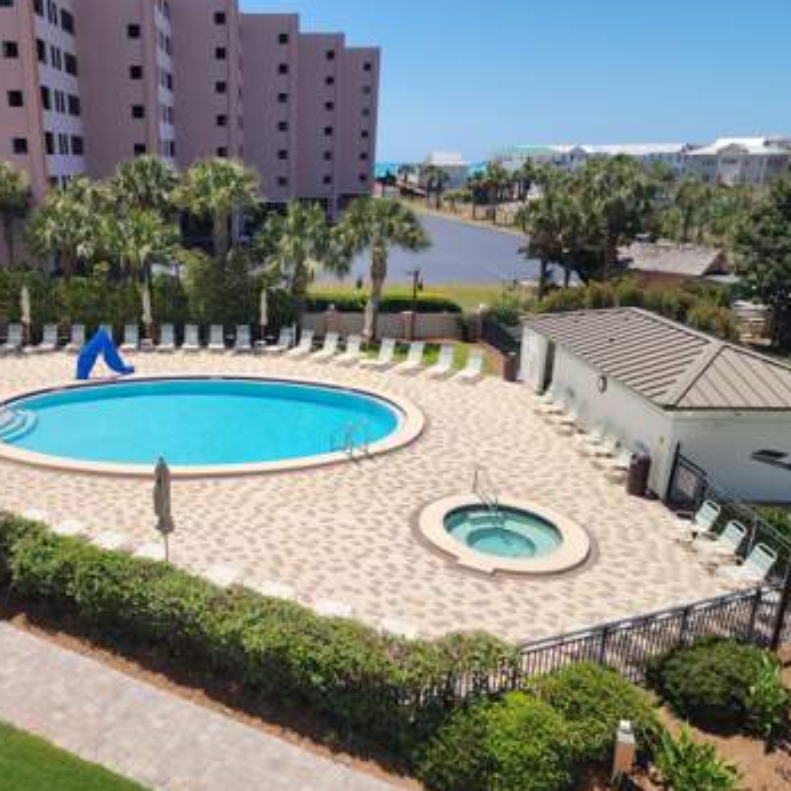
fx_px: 724
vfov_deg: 57.3
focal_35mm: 28
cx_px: 280
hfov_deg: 56.4
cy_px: 388
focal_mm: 6.4
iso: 12
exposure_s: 1/1493
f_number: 1.8
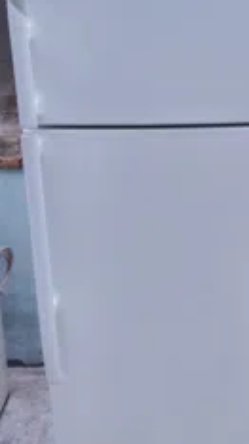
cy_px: 154
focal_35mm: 54
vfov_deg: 38.1
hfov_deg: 22.1
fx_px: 634
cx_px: 163
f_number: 1.8
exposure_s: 1/60
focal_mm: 4.25
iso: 126
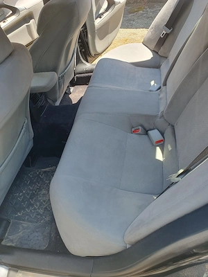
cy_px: 138
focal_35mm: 26
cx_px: 104
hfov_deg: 53.1
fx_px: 208
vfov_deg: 67.3
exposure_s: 1/179
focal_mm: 4.32
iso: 50
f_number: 2.4
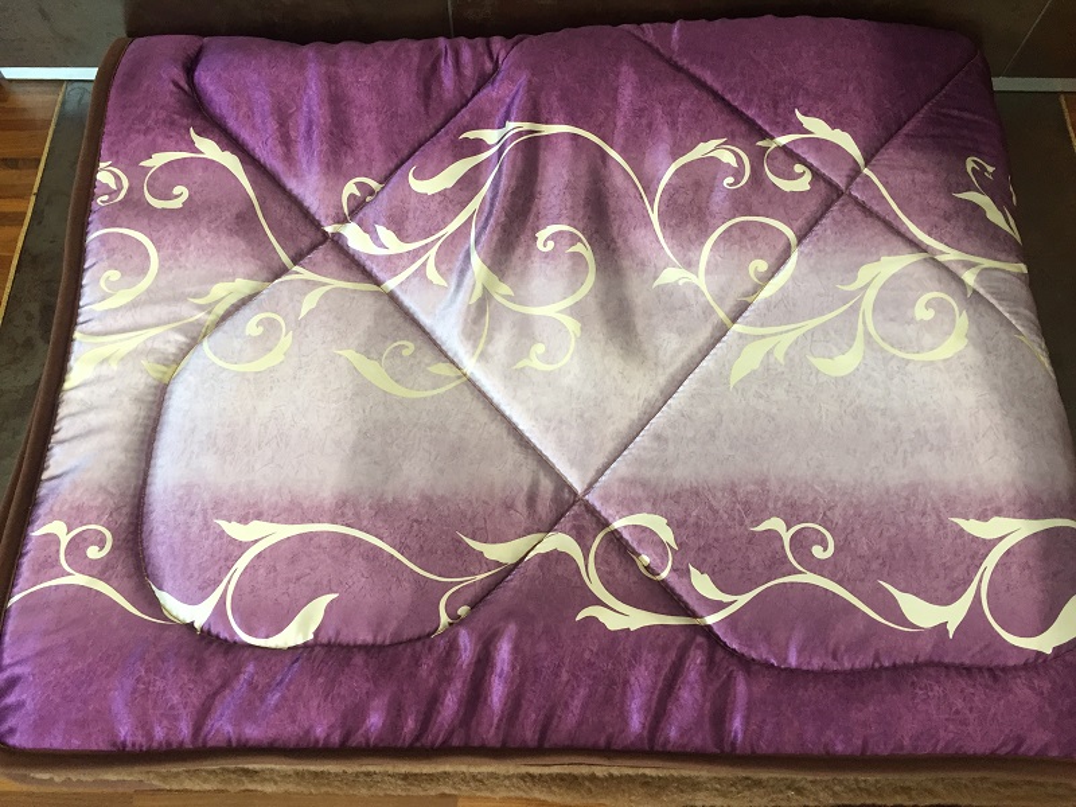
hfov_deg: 61.7
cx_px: 538
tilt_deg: -67.3
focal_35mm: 29
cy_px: 404
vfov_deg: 48.2
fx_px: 901
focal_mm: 4.15
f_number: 2.2
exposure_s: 1/33
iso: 64
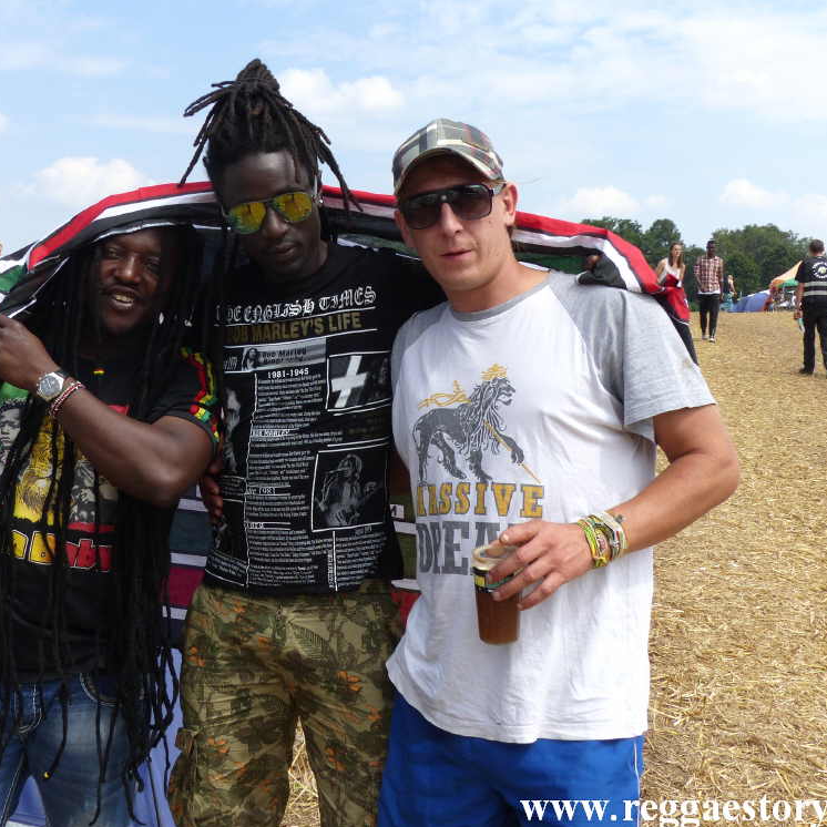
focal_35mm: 45
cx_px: 351
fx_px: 1216
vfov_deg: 37.6
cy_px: 414
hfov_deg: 37.5
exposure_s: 1/800
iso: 100
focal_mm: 6.8
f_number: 4
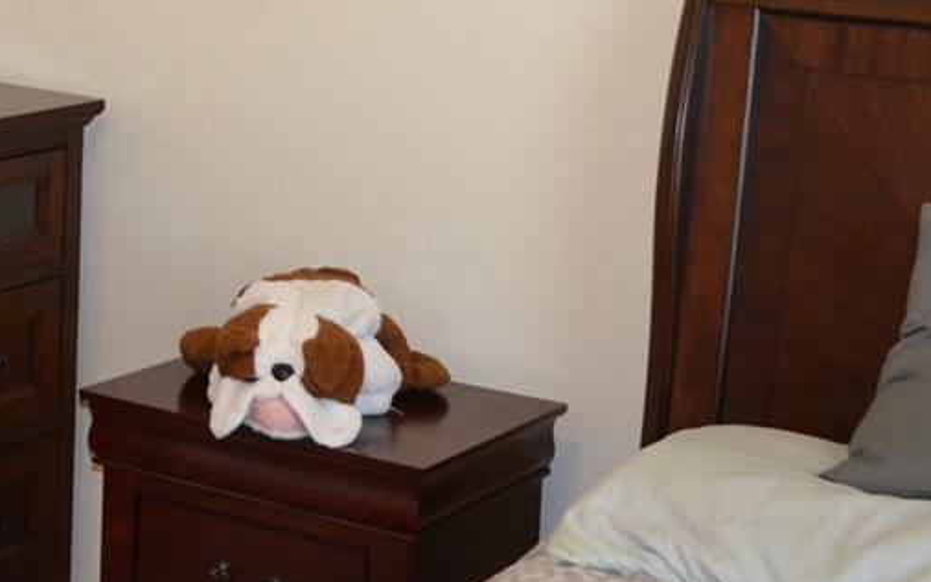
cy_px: -35
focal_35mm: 87
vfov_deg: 14.7
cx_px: 83
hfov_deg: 23.2
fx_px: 2207
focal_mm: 18
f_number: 3.5
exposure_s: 1/100
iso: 800
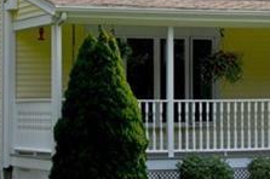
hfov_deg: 11.1
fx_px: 1378
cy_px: 52
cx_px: 234
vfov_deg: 7.4
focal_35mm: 184
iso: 1600
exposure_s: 1/640
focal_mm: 40
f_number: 16
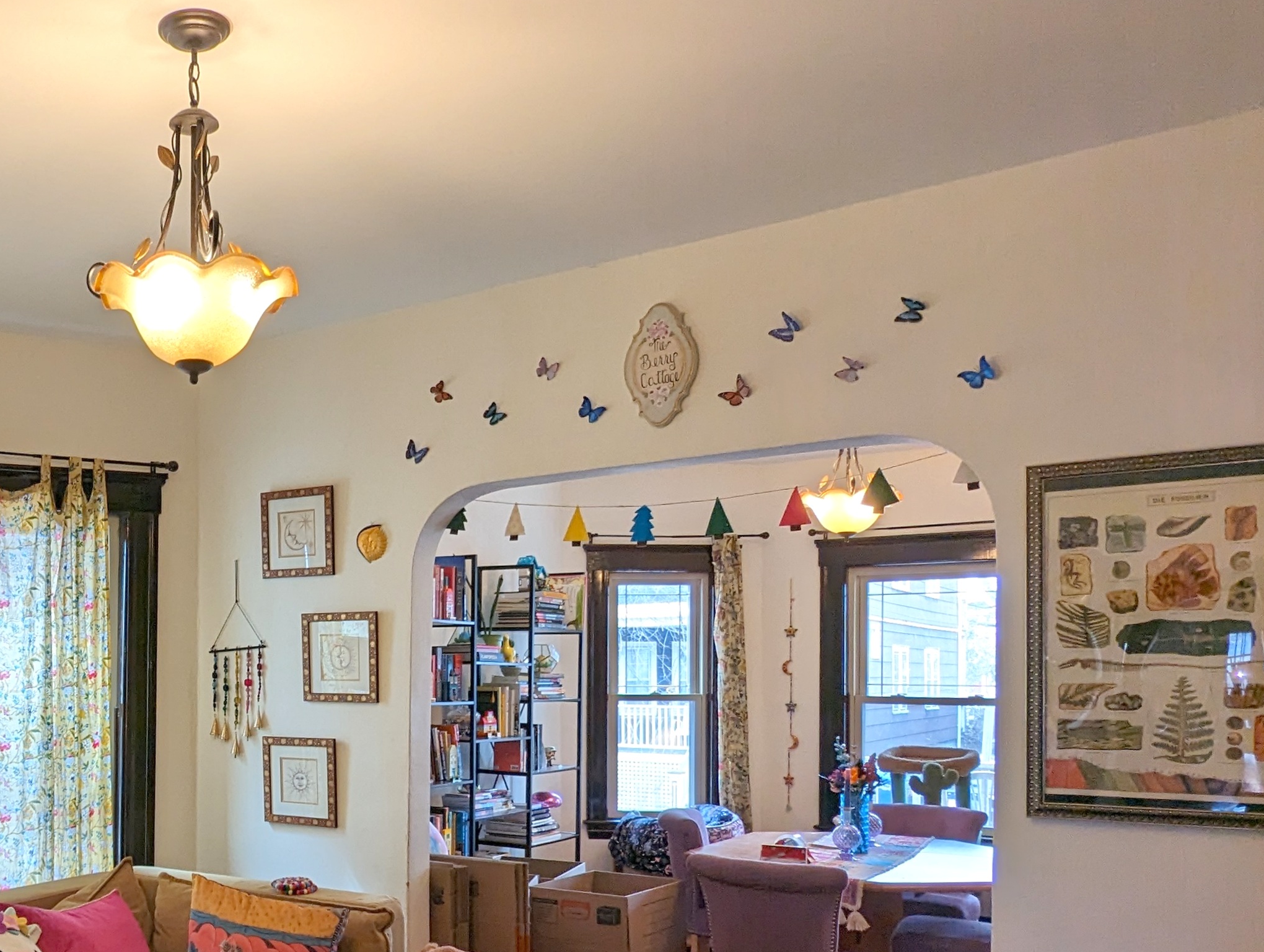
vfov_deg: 43.2
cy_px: 688
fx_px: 1170
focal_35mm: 32
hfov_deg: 52.2
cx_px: 209
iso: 110
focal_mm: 2.35
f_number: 2.2
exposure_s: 1/60
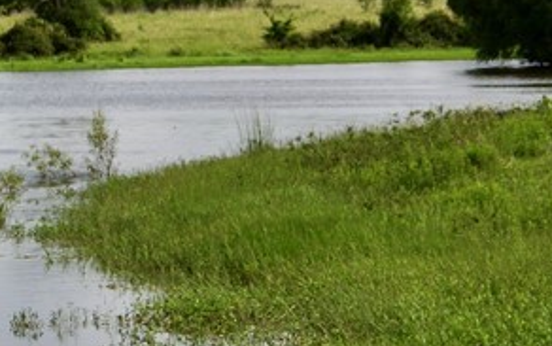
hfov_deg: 6.2
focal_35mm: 341
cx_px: 178
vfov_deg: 3.9
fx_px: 5134
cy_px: 8
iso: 100
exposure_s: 1/1000
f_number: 6.3
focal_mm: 60
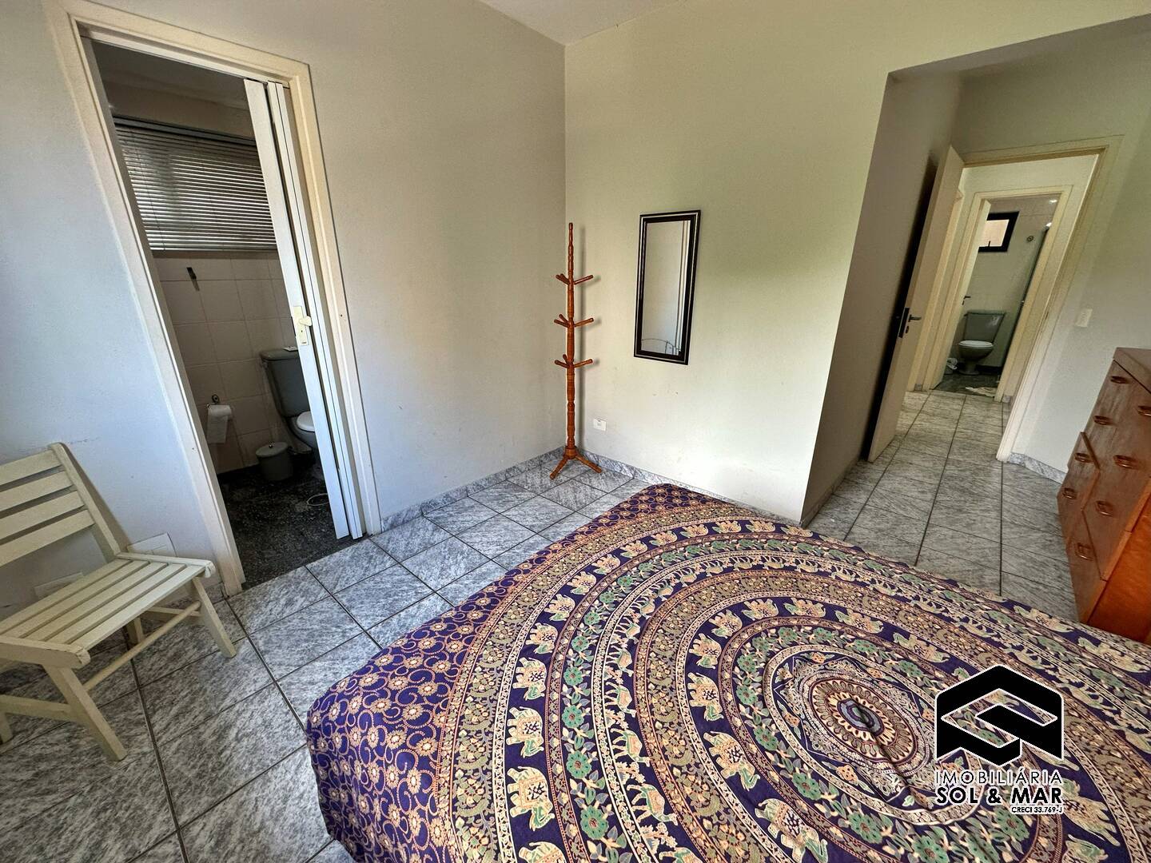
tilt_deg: -20.0
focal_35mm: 14
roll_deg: -0.4
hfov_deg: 102.1
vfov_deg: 85.7
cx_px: 576
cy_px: 432
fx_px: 466
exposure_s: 1/120
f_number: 2.2
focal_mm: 2.22
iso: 125
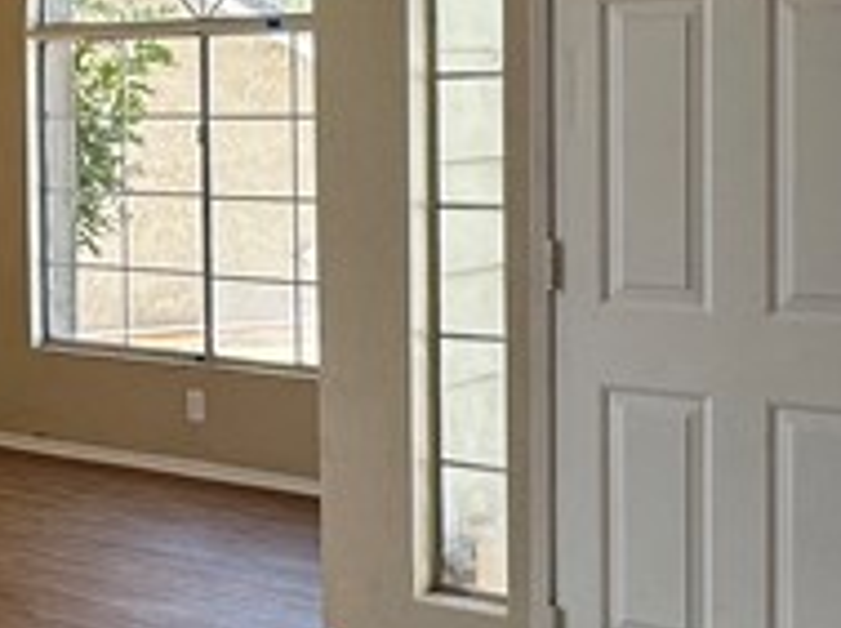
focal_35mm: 76
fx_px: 1843
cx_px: 133
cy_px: 183
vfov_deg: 19.2
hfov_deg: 25.1
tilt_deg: -2.6
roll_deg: +0.6
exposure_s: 1/108
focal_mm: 2.22
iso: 40
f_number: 2.2
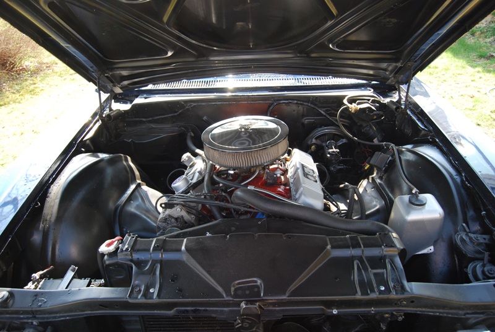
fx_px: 372
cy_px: 166
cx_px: 248
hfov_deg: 67.3
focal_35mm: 27
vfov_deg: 48.1
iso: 200
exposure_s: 1/100
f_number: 5
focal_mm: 18
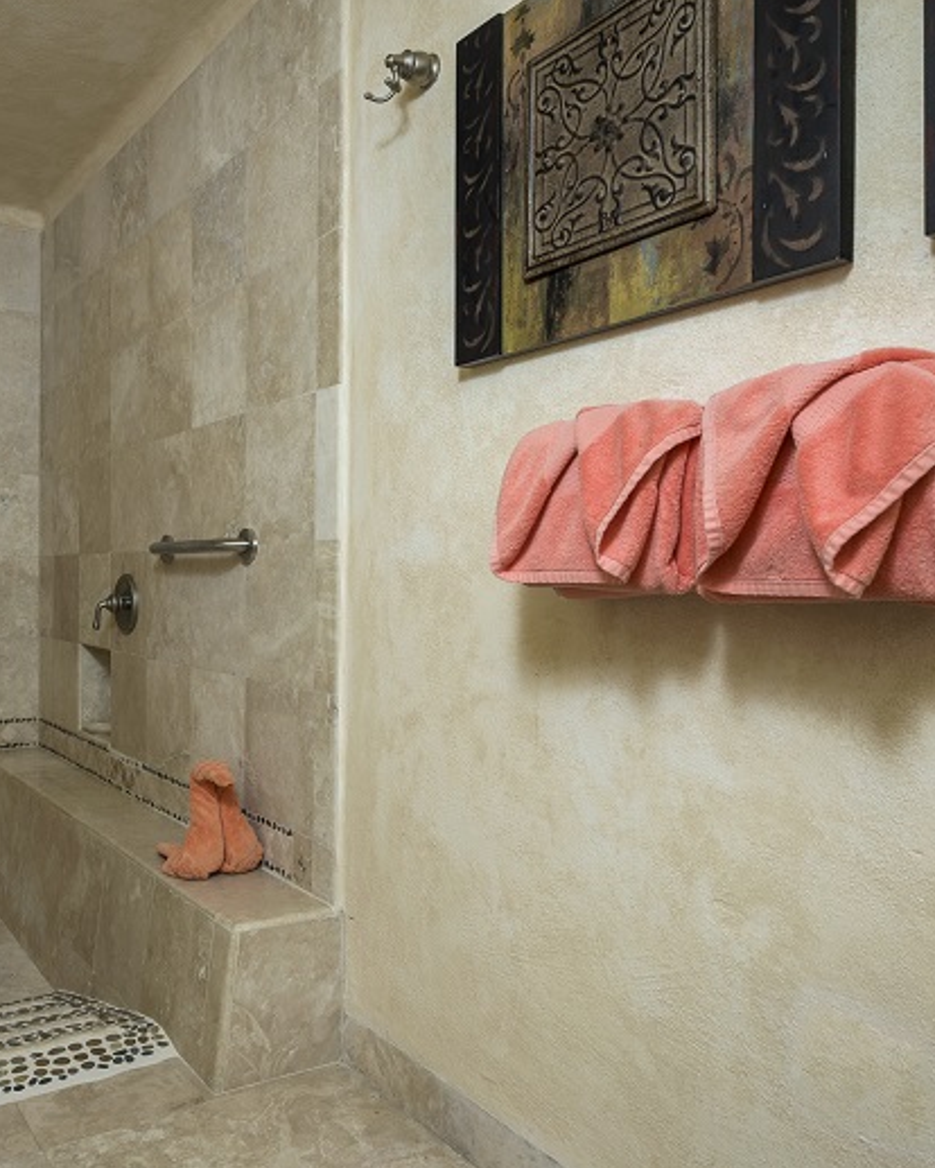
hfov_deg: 48.5
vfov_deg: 60.4
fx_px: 1003
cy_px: 592
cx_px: 262
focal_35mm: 29
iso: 200
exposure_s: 1/8
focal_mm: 20
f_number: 7.1
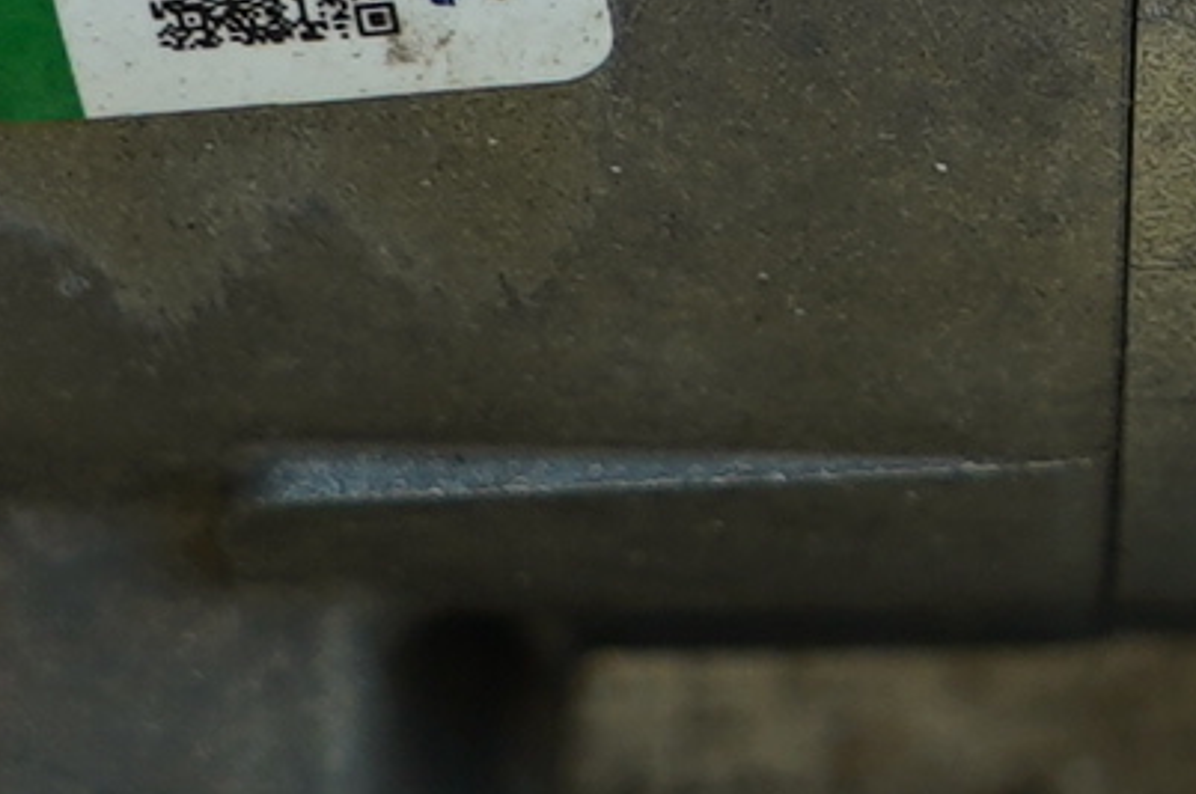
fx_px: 9191
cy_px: -842
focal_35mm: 277
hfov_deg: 7.4
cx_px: 1238
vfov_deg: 4.9
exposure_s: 1/60
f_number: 4
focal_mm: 25
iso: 200
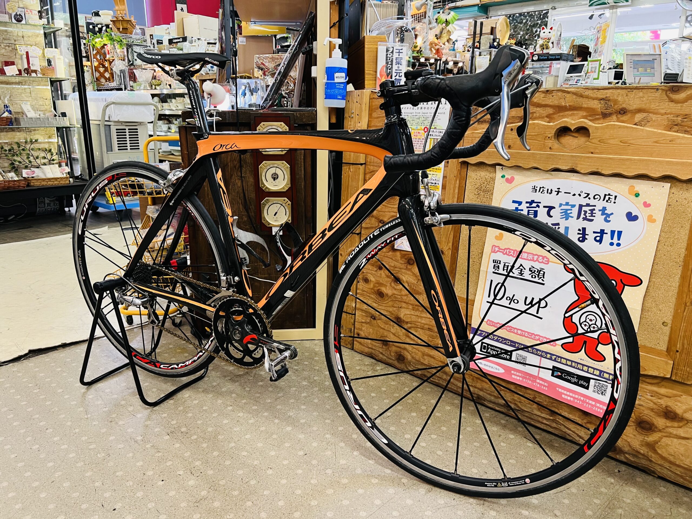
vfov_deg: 53.1
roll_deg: +0.0
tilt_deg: -16.6
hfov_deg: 67.3
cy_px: 260
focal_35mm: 26
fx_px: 520
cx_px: 346
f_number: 1.5
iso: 64
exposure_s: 1/50
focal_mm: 5.7
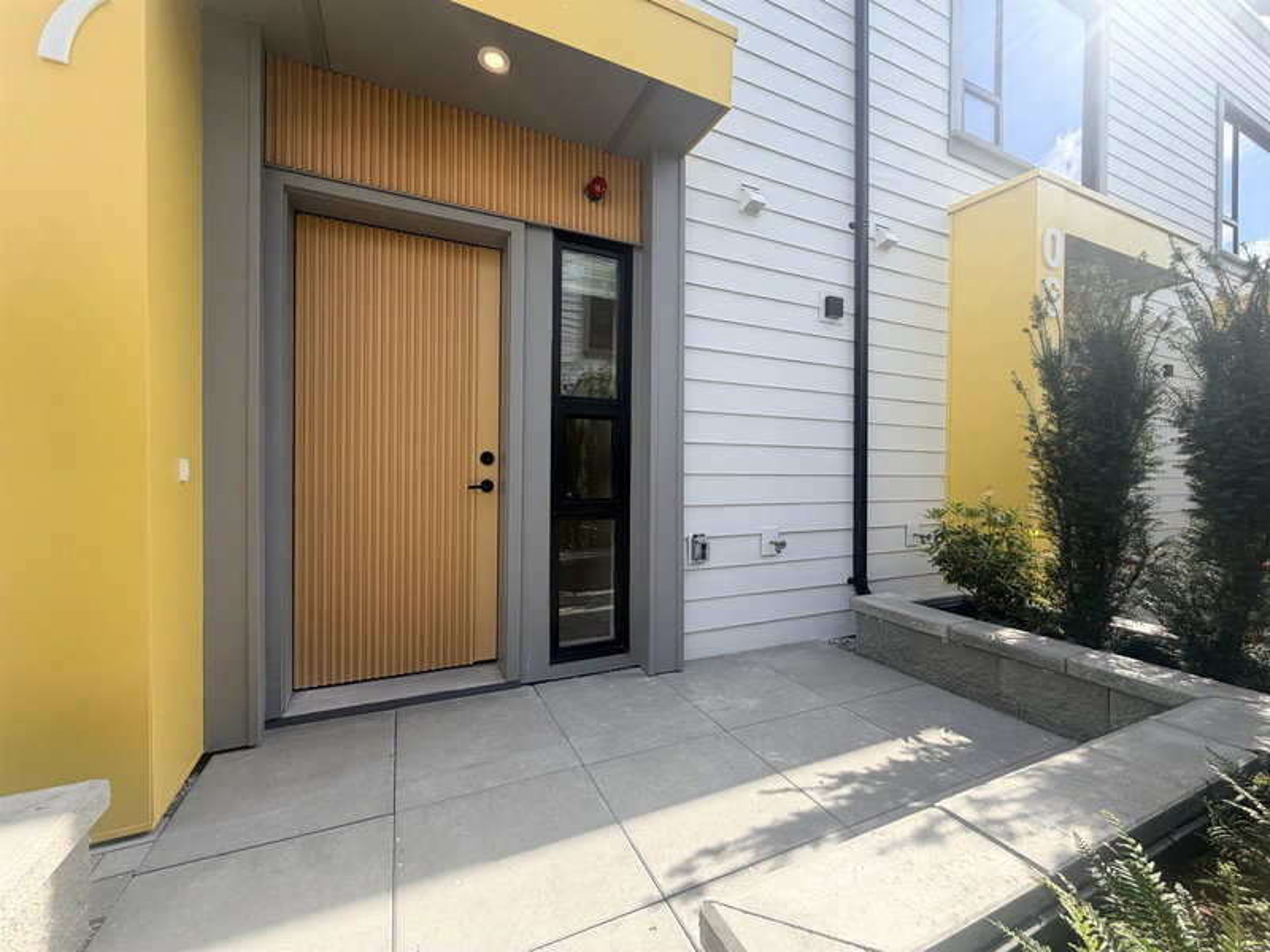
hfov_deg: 102.1
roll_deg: -0.9
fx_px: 514
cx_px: 635
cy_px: 476
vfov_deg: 85.7
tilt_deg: -0.7
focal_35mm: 14
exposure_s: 1/717
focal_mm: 2.22
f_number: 2.2
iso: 40
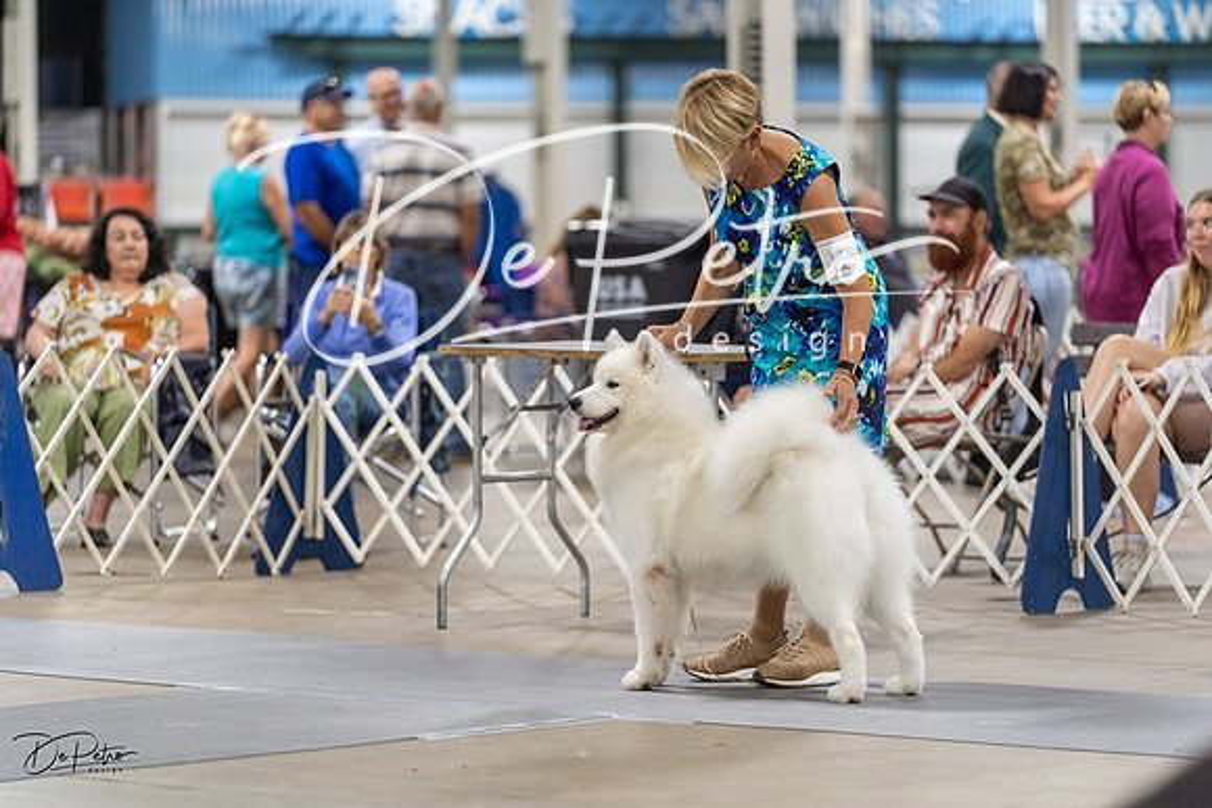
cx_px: 606
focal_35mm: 154
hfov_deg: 13.3
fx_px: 5186
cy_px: 404
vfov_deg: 8.9
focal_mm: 154
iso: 2000
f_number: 2.8
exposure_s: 1/160
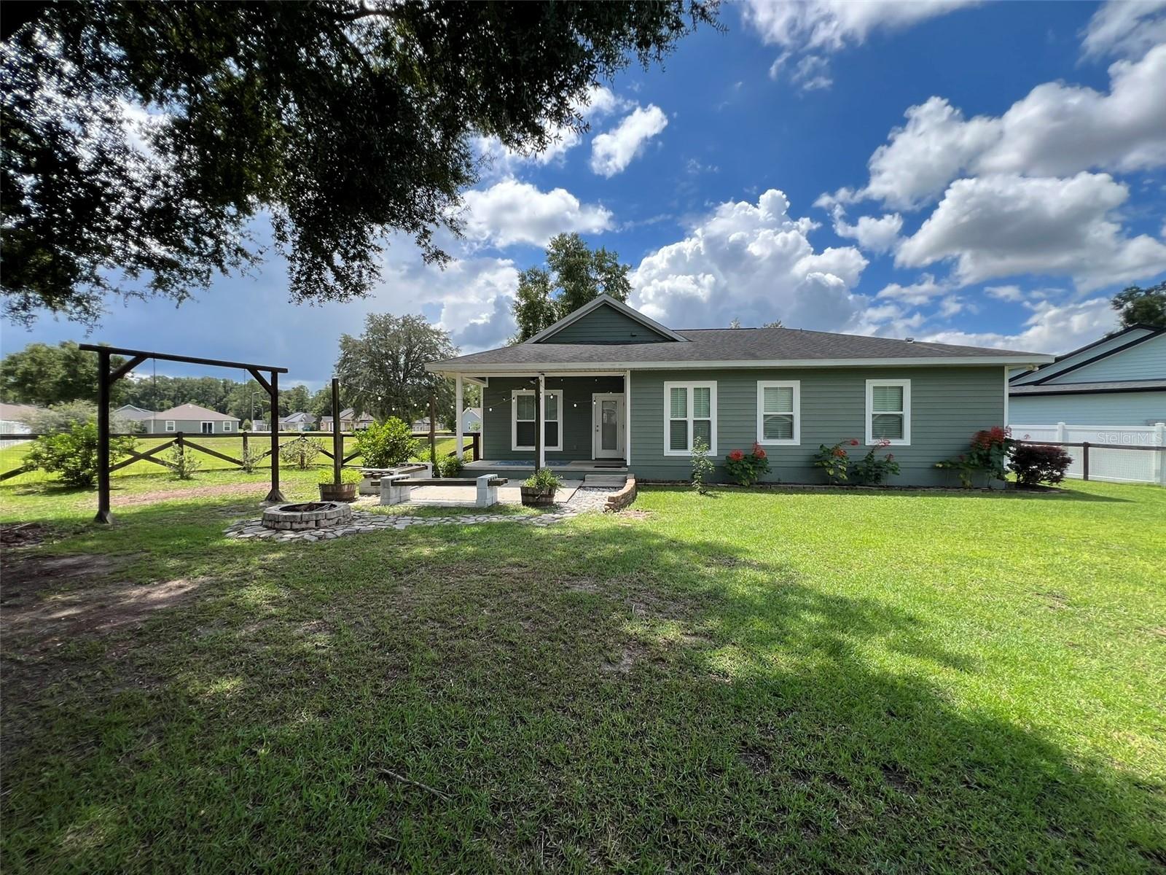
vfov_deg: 89.9
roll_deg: -0.3
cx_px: 583
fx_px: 438
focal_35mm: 13
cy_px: 438
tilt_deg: -0.5
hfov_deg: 106.2
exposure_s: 1/1014
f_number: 1.8
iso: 32
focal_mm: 1.57
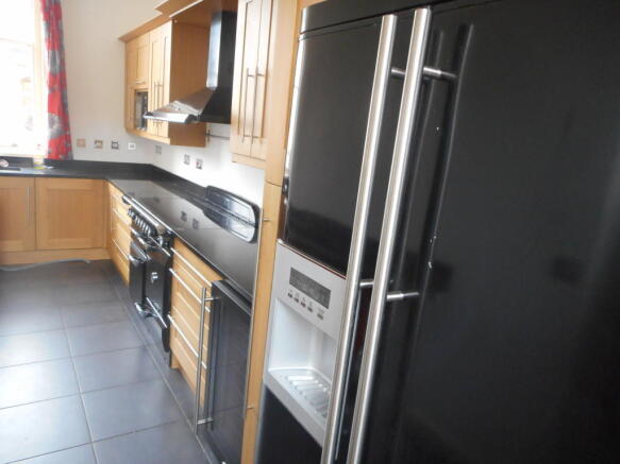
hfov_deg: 69.4
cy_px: 232
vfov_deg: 54.9
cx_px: 310
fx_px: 448
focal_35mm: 25
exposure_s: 1/30
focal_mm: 4.5
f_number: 3.7
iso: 400
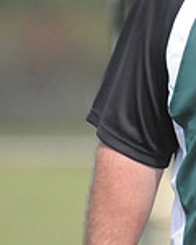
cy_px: 29
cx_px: 423
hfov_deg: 1.0
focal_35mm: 1576
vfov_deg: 1.2
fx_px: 11428
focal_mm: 290
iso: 1600
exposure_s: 1/5000
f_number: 4
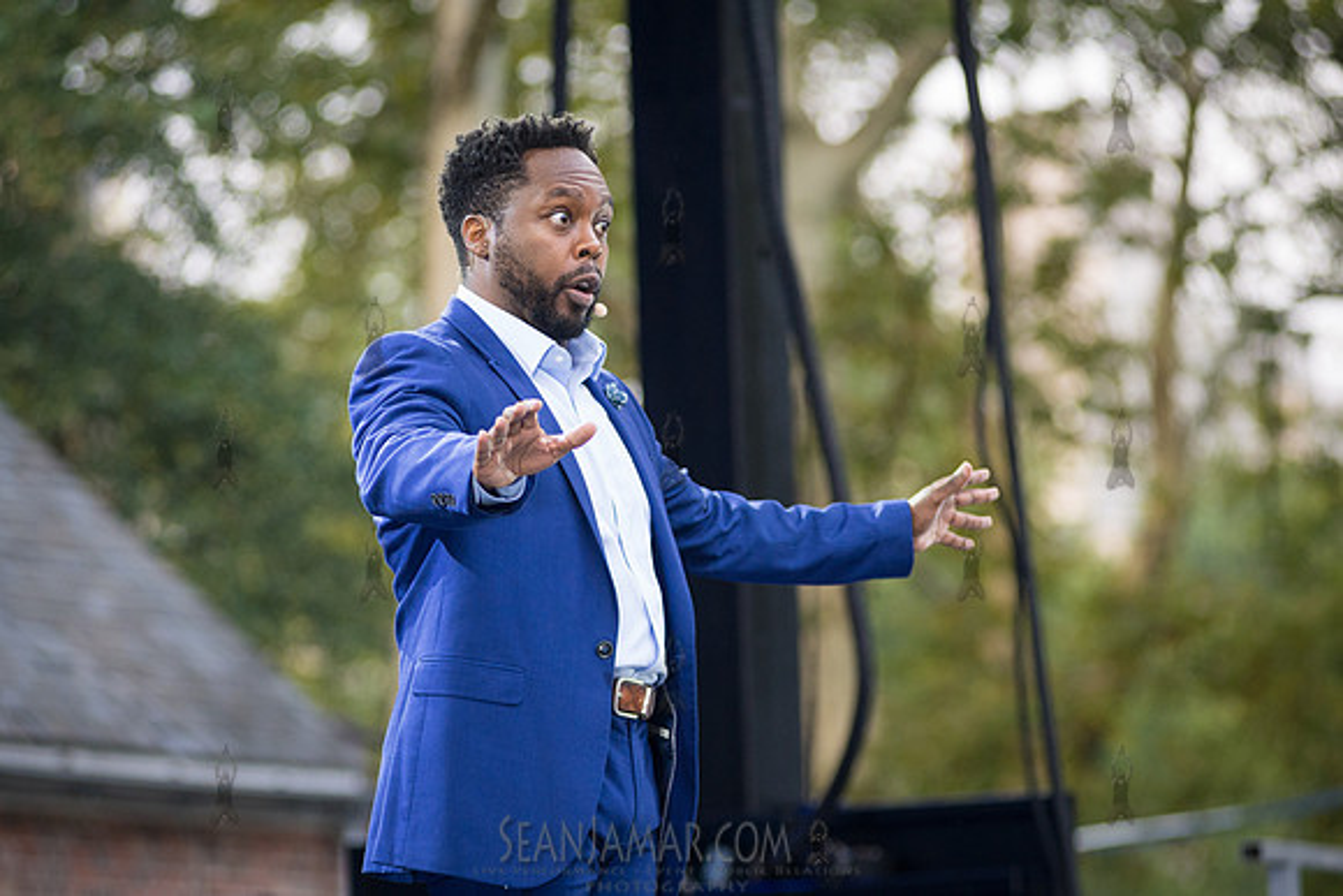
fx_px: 6305
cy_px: 522
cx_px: 645
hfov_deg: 12.2
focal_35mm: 169
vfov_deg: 8.1
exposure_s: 1/320
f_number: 4
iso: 1600
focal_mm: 145
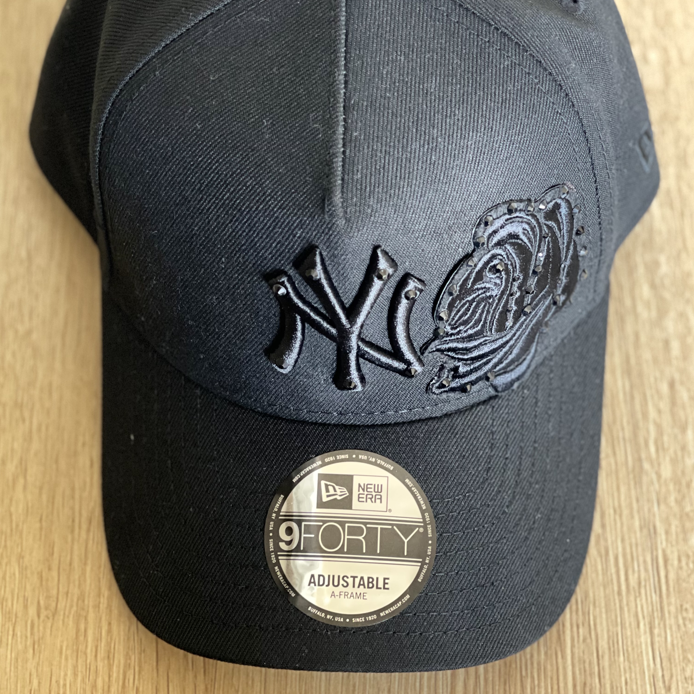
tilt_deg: -65.7
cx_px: 349
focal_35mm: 76
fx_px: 1724
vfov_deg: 22.7
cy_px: 254
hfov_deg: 22.8
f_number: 2.2
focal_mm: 7.5
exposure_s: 1/15
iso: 500
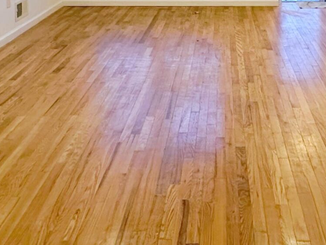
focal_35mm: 48
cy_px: -88
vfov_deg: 25.3
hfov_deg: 39.5
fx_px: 452
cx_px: 192
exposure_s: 1/60
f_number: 2.2
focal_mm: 2.22
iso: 250
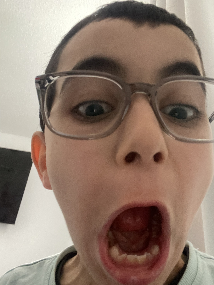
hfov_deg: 46.8
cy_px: 142
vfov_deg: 60.0
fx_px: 247
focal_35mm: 30
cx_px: 107
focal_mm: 2.71
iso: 800
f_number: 2.2
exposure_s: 1/23
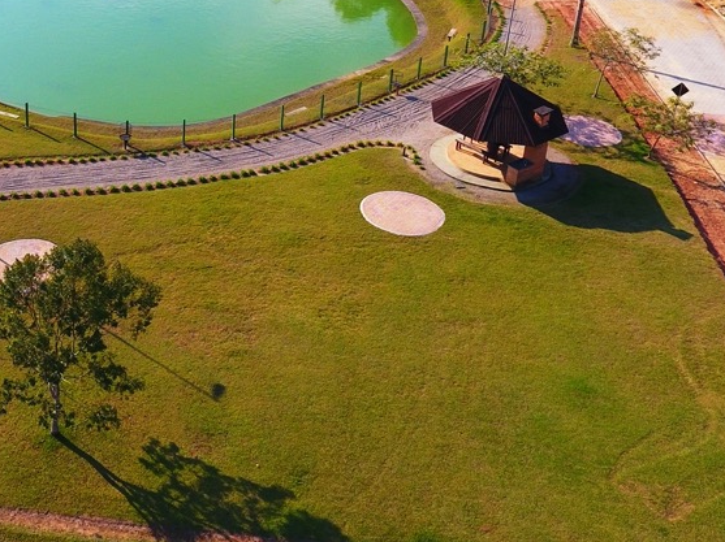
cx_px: 133
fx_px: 963
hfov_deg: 39.4
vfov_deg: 30.5
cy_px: 86
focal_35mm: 46
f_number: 2.8
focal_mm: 3.61
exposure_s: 1/639
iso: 100
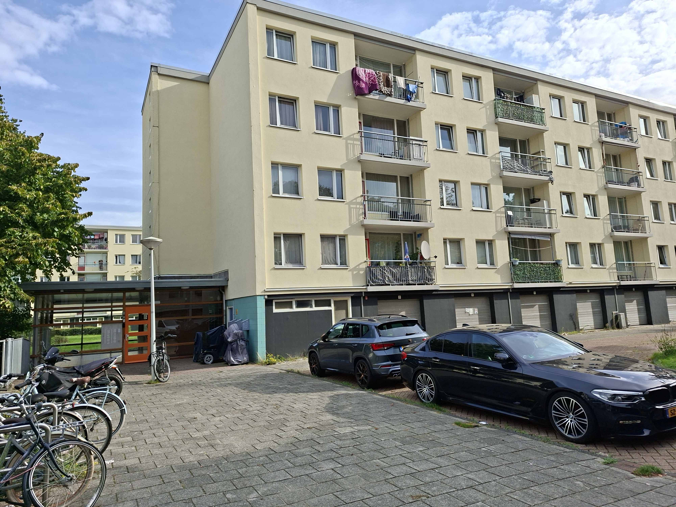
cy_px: 254
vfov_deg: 58.9
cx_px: 338
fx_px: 449
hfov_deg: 73.9
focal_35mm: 23
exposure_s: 1/1761
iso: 50
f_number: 1.8
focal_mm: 5.54
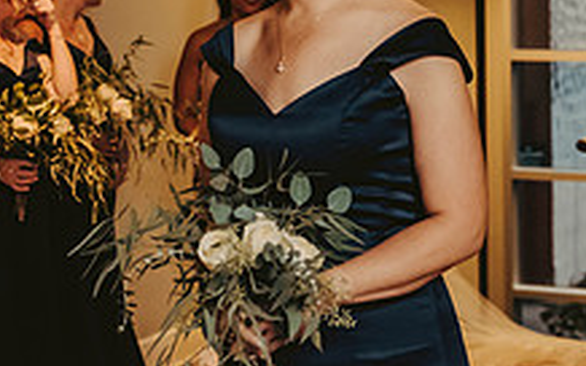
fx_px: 1820
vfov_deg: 11.4
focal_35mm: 114
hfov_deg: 18.3
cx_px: 282
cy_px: -7
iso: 2000
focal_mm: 42
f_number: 3.2
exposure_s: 1/250
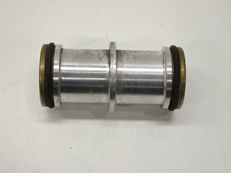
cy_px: 83
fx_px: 487
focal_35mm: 73
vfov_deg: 20.2
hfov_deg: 26.7
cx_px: 113
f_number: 5
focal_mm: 12.01
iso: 200
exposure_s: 1/80
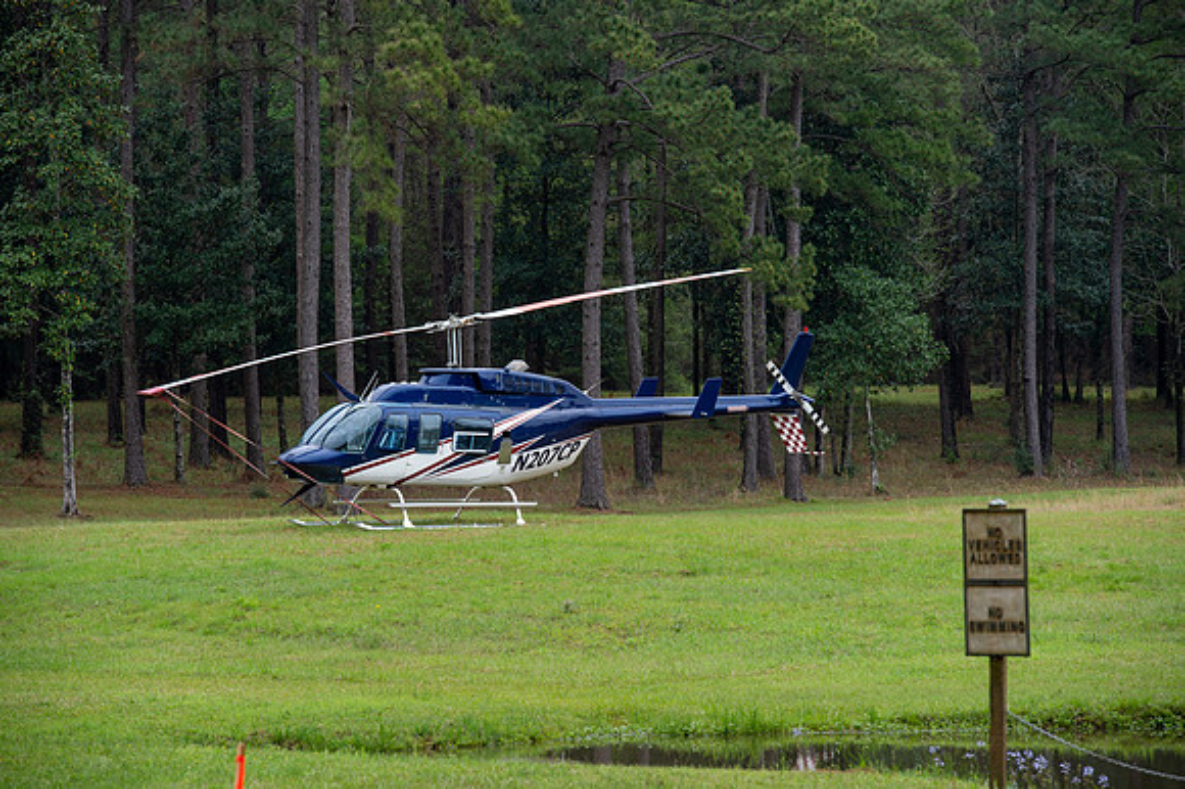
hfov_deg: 10.8
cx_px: 592
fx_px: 6250
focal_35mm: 190
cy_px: 394
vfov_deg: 7.2
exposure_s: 1/125
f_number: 8
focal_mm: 190
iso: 125
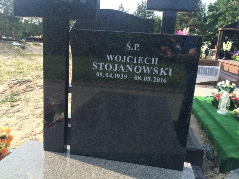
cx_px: 120
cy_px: 90
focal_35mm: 29
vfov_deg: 48.2
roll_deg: -4.3
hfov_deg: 61.7
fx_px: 200
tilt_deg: -11.9
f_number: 2.2
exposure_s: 1/695
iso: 32
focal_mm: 4.15
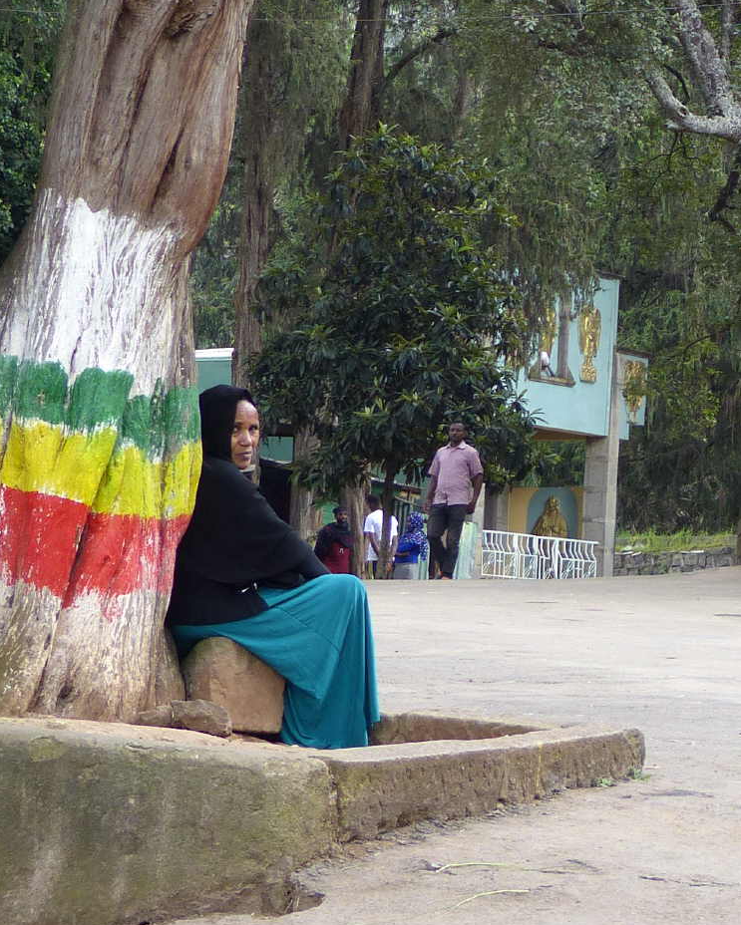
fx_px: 1699
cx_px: 370
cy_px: 432
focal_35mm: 62
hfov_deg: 24.6
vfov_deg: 30.5
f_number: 3.2
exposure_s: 1/125
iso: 100
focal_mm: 10.5
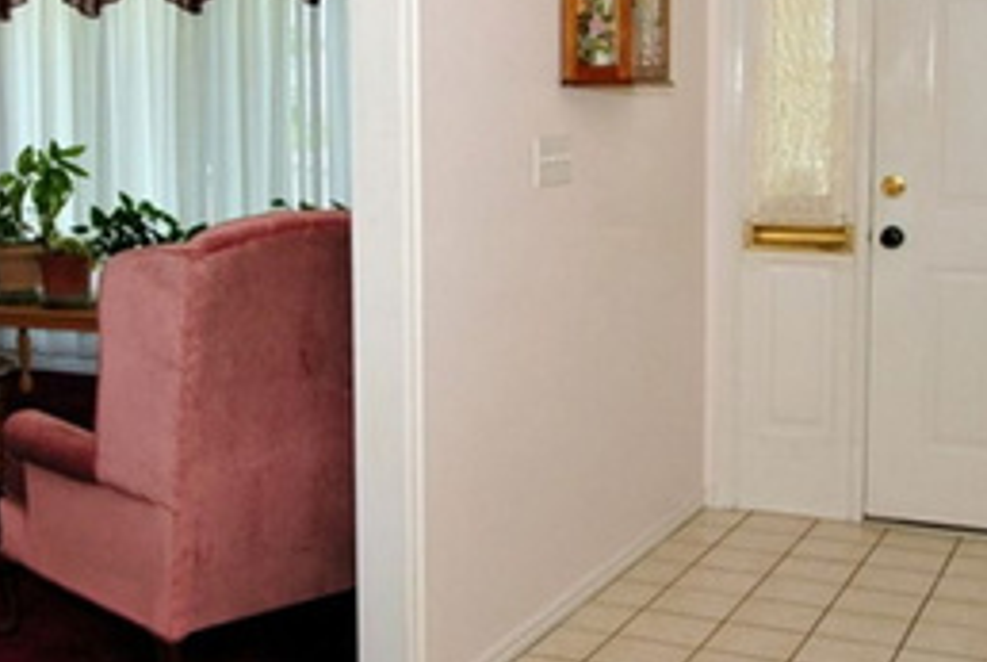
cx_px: 356
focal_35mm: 52
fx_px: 1428
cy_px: 304
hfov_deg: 37.8
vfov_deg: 26.1
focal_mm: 14
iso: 200
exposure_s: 1/125
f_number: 4.5
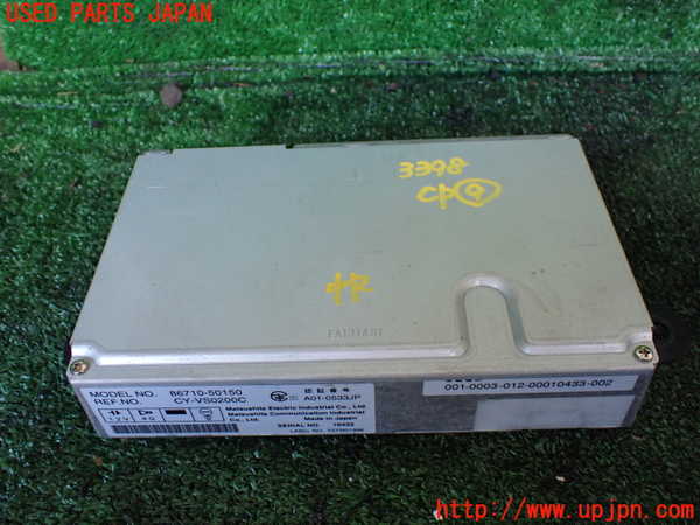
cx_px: 350
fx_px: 607
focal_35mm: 30
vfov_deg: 46.8
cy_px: 262
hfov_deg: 60.0
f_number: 2.3
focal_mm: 5.4
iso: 500
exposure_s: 1/125
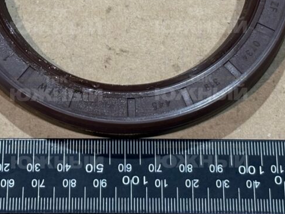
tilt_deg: -64.2
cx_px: 131
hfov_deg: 17.9
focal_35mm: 110
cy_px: 1
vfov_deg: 13.3
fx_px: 906
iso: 100
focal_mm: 5.96
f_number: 1.6
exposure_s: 1/50
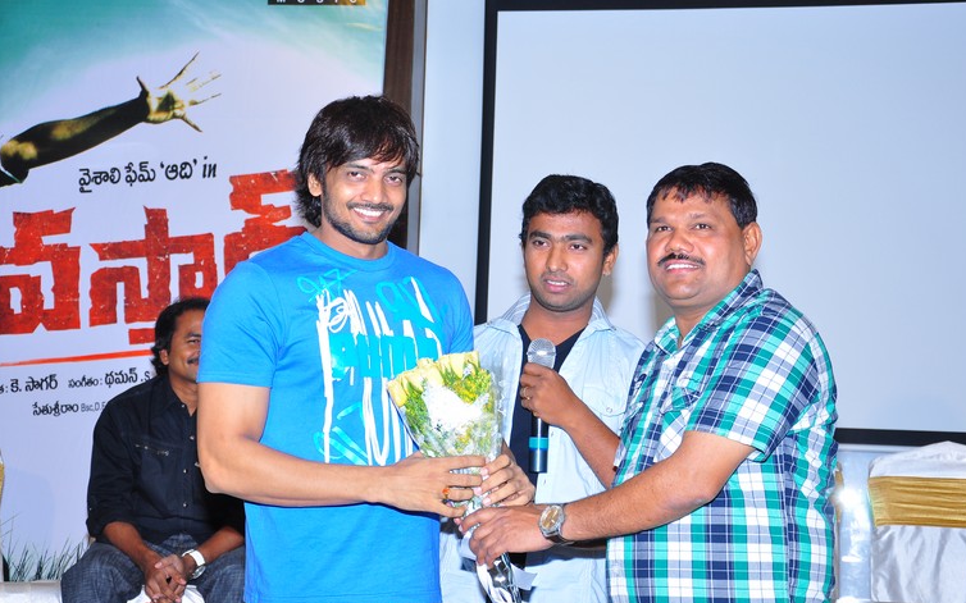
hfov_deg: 25.5
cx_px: 491
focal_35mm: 81
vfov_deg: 16.1
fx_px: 2132
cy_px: 317
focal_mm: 50
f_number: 8
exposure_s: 1/125
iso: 320
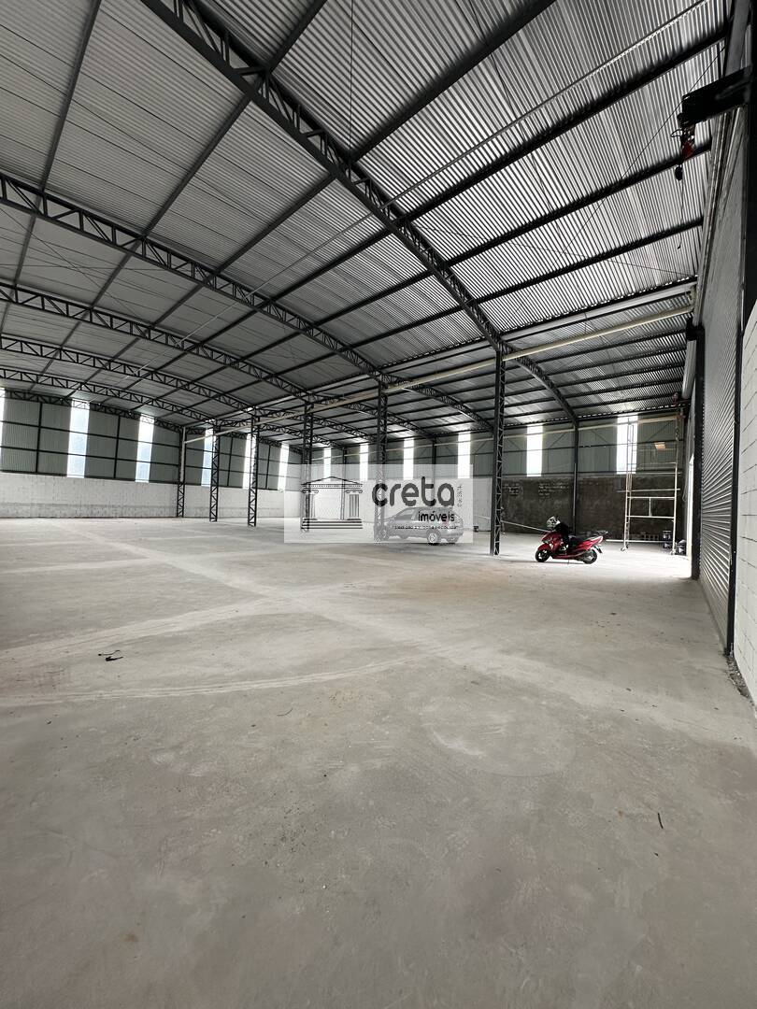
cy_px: 504
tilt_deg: +0.2
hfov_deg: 85.7
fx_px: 408
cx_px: 378
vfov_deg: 102.1
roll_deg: -2.5
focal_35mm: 14
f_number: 2.2
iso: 80
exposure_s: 1/99
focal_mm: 2.22
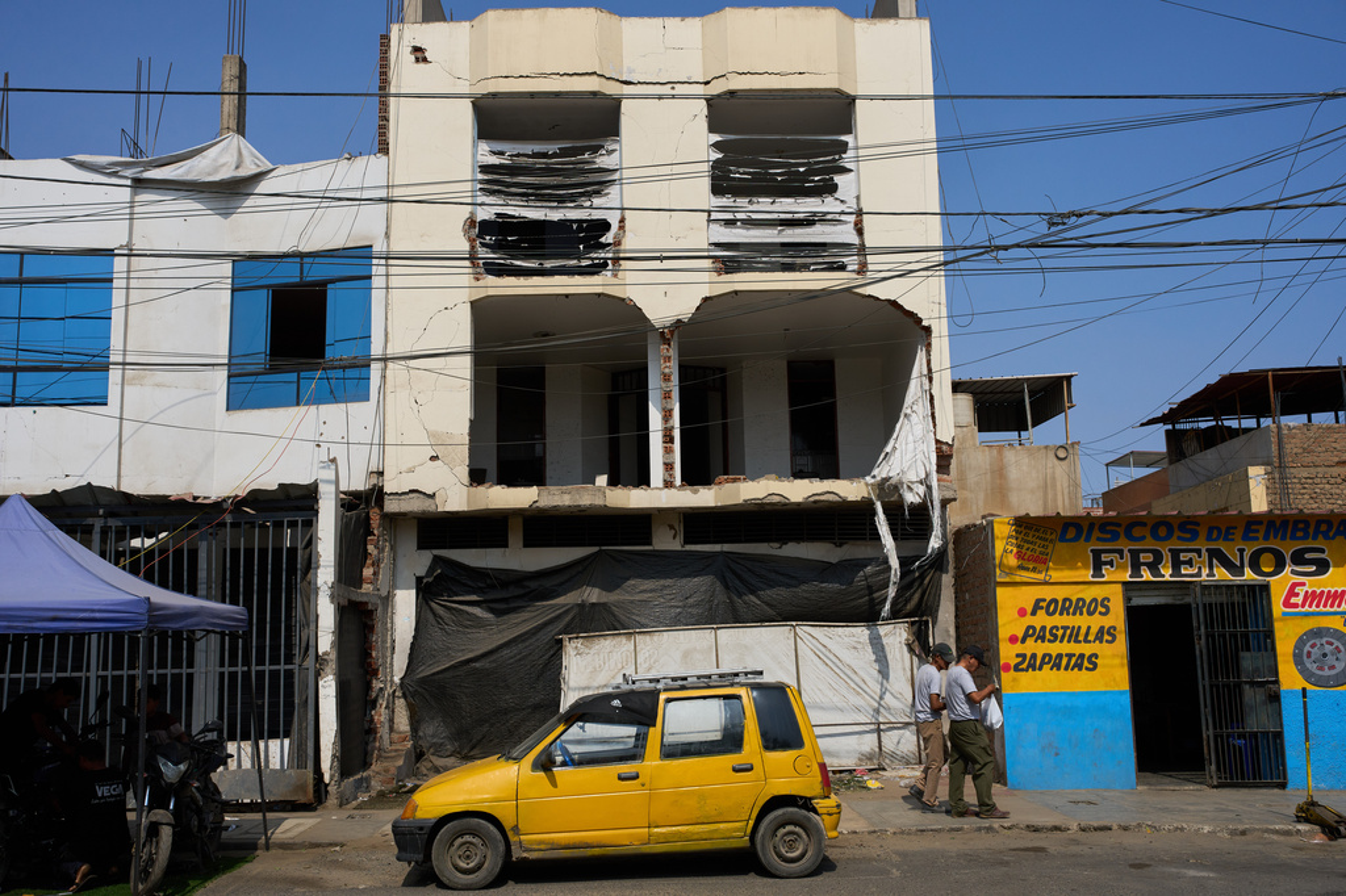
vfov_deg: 37.8
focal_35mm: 35
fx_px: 1308
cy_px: 448
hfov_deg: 54.4
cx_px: 673
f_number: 8
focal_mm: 35
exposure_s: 1/1600
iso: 200
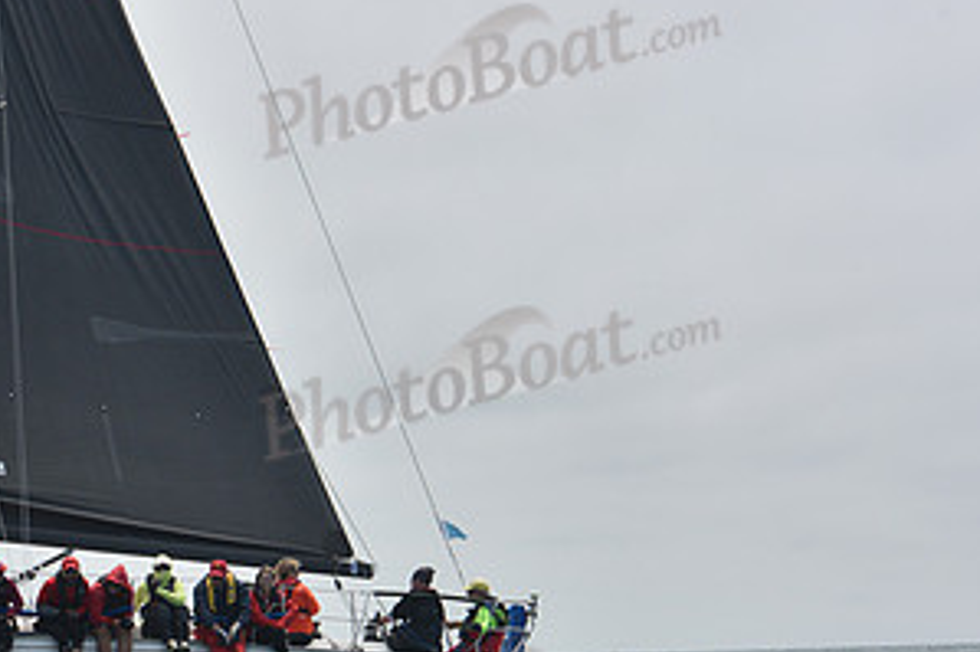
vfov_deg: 10.0
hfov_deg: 14.9
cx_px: 92
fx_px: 3700
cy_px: 591
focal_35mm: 136
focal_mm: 70
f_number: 11
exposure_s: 1/800
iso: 250
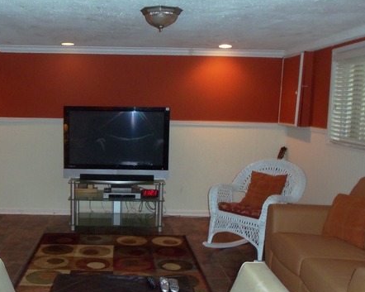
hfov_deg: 44.3
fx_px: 443
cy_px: 170
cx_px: 126
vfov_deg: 36.4
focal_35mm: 41
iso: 160
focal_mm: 5.2
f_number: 3.4
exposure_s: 1/30
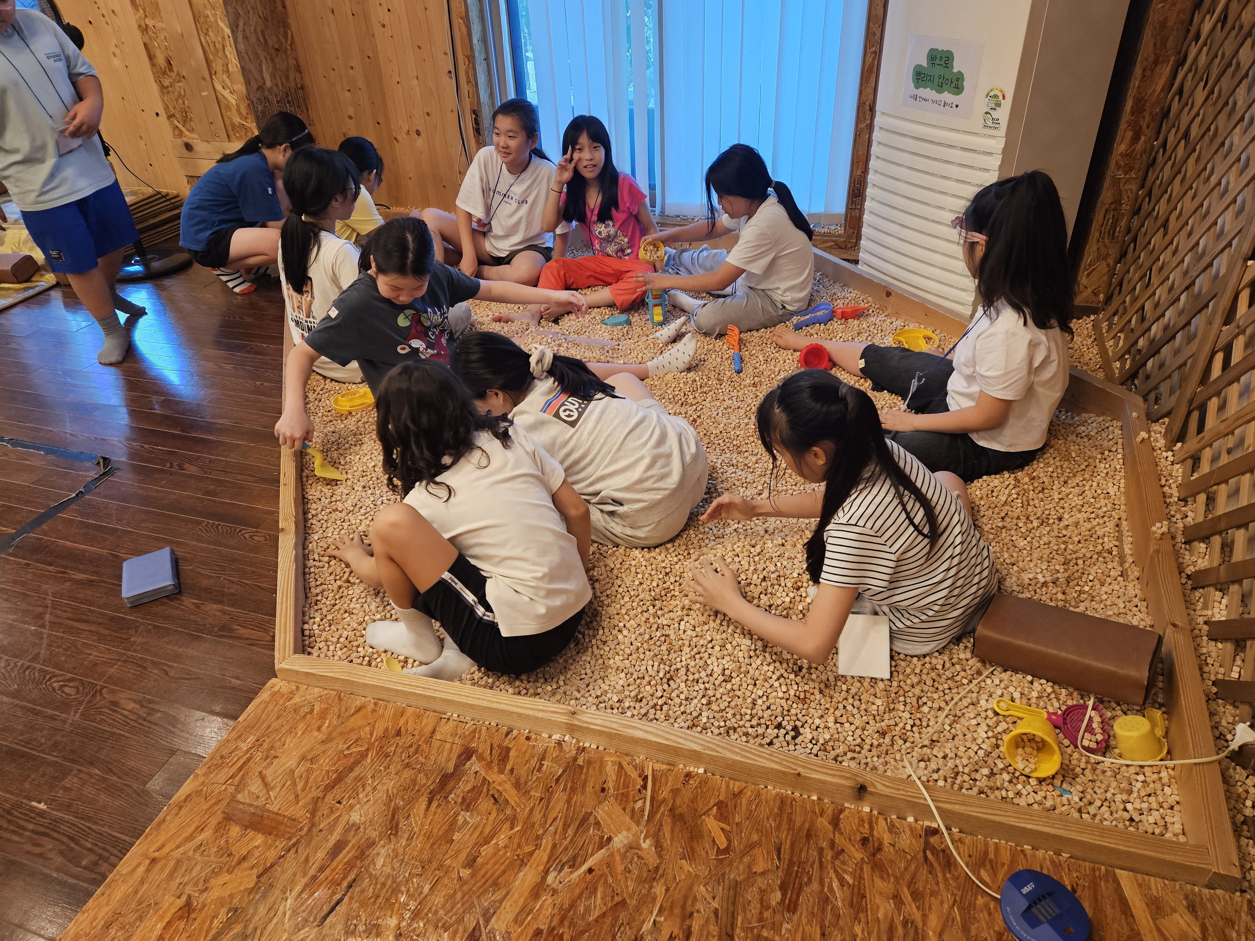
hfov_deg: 73.9
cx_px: 628
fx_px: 834
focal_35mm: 23
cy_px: 470
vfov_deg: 58.9
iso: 320
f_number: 1.8
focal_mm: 5.4
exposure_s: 1/120
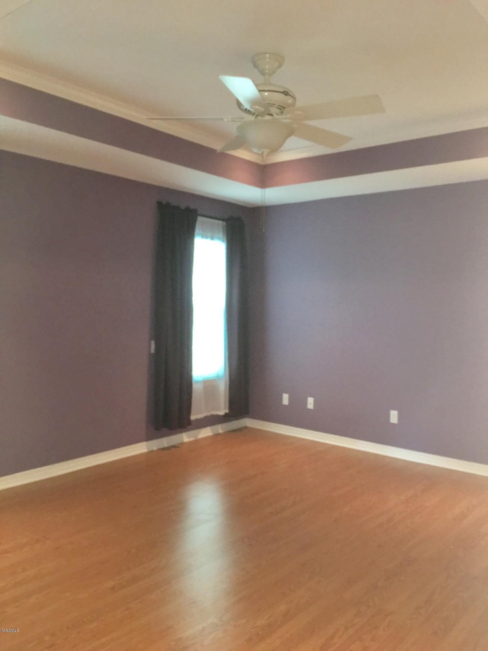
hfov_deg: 48.2
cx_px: 244
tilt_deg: -1.4
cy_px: 326
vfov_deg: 61.7
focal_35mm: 29
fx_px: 545
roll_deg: -1.7
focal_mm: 4.15
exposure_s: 1/16
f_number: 2.2
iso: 200
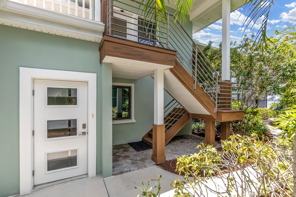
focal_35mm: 16
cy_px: 103
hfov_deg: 96.7
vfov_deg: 73.7
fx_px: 132
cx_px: 153
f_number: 4
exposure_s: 1/800
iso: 100
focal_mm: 10
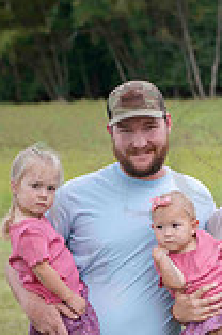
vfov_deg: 8.9
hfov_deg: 5.9
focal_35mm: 230
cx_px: 226
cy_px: 341
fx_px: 2137
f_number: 5.6
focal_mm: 80
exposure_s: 1/400
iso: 400
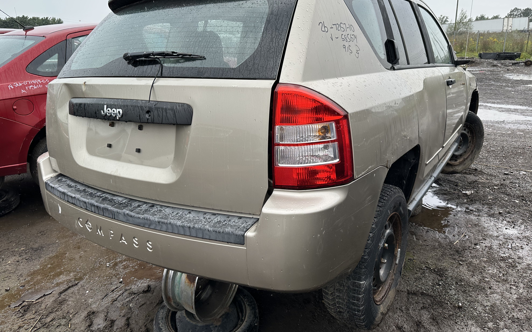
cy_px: 144
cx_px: 263
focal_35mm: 26
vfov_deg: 47.5
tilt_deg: -14.7
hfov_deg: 70.4
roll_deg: +1.8
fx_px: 377
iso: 80
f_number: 1.78
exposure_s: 1/1050
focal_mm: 6.86
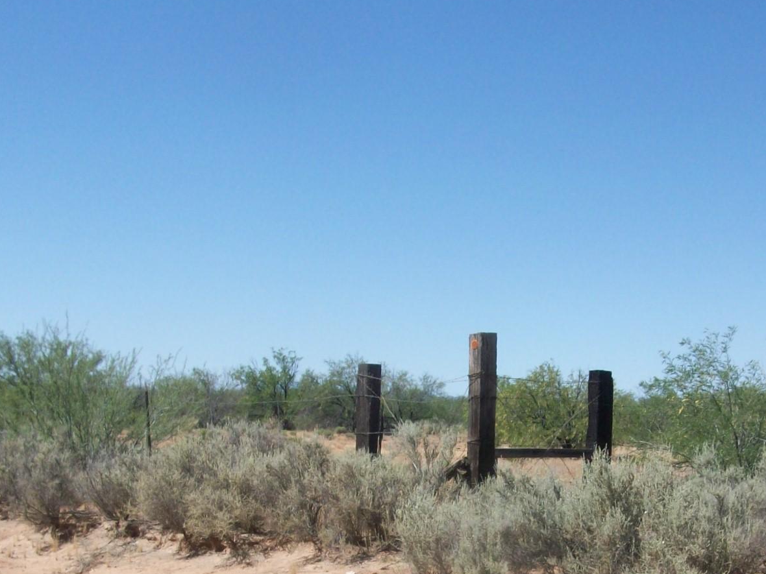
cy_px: 479
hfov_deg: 32.3
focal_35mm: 59
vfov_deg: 24.3
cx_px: 547
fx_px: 1306
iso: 64
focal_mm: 5.7
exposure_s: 1/358
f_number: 5.5
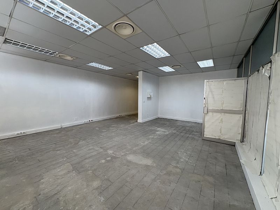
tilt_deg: -3.3
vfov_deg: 85.7
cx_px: 140
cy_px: 105
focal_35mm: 14
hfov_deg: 102.1
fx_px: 113
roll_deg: +0.4
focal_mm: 2.22
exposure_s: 1/100
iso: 80
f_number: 2.2
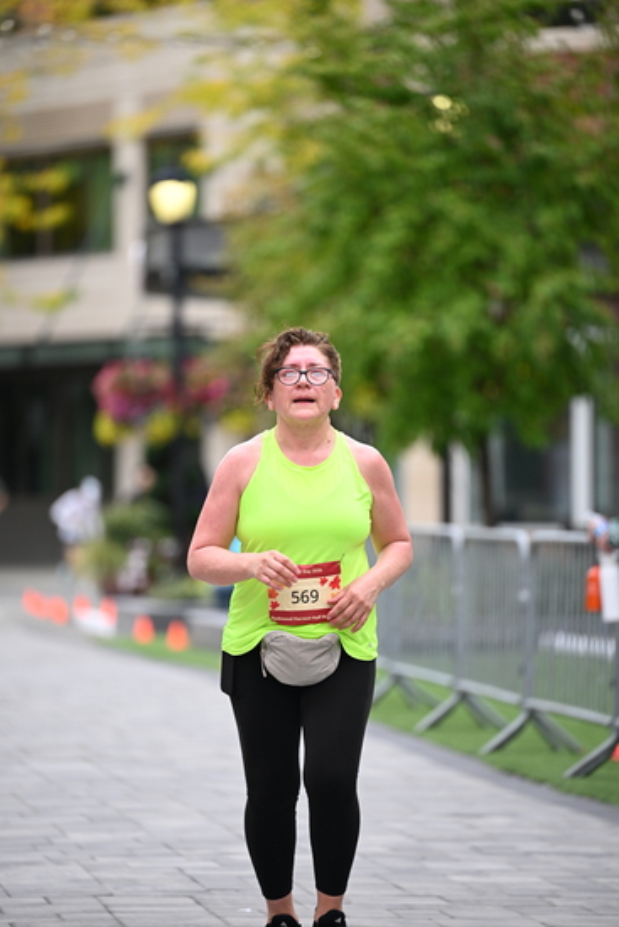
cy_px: 464
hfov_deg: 6.9
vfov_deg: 10.3
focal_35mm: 200
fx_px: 5155
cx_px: 310
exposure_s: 1/1600
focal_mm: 200
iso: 640
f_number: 2.8
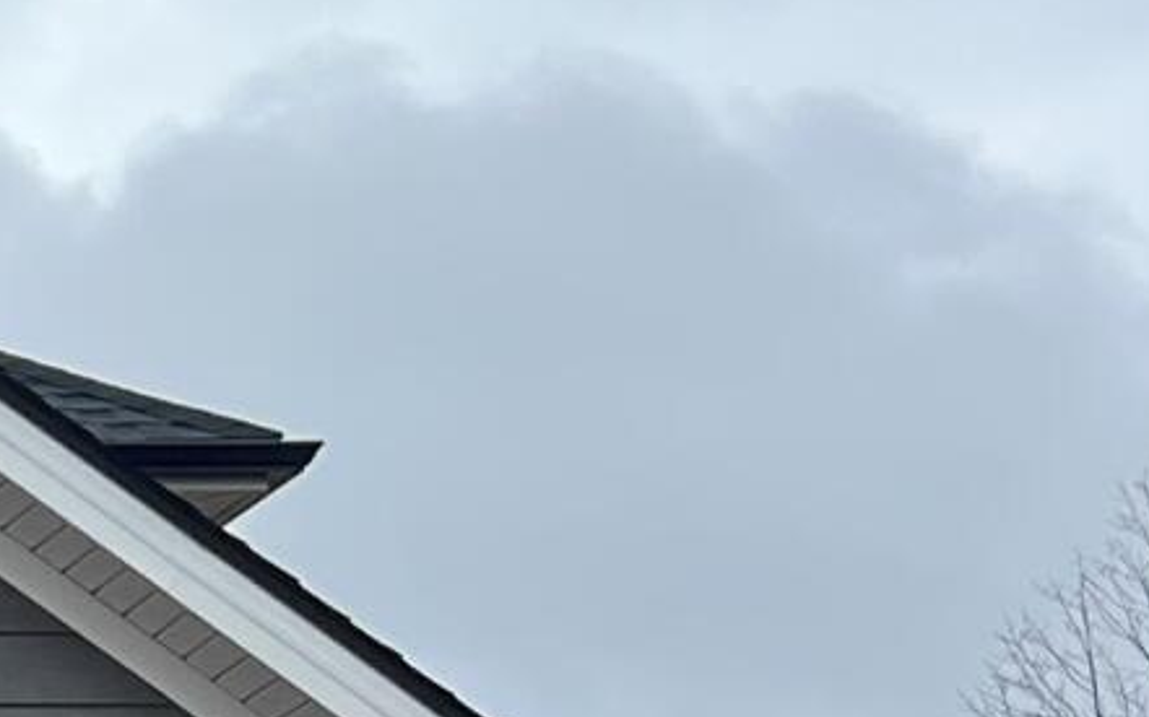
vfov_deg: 6.8
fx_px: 5854
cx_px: -2069
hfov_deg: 9.3
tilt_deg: +4.2
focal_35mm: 187
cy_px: 1408
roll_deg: -1.2
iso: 50
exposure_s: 1/1224
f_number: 1.5
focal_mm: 5.7
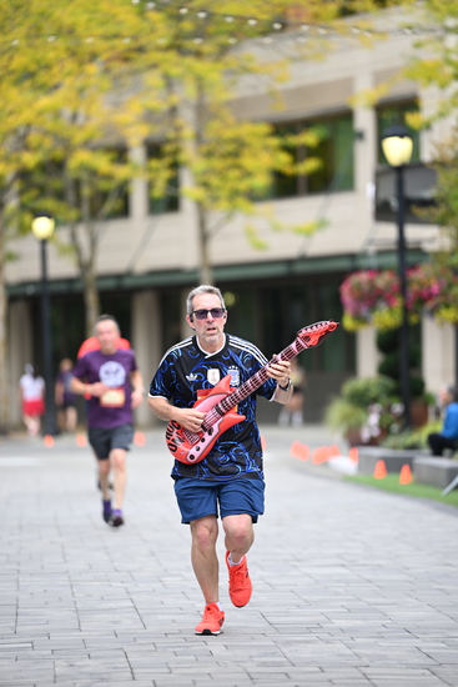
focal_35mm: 200
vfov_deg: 10.3
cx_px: 229
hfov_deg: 6.9
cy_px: 344
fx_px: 3814
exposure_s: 1/1600
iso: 640
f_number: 2.8
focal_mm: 200
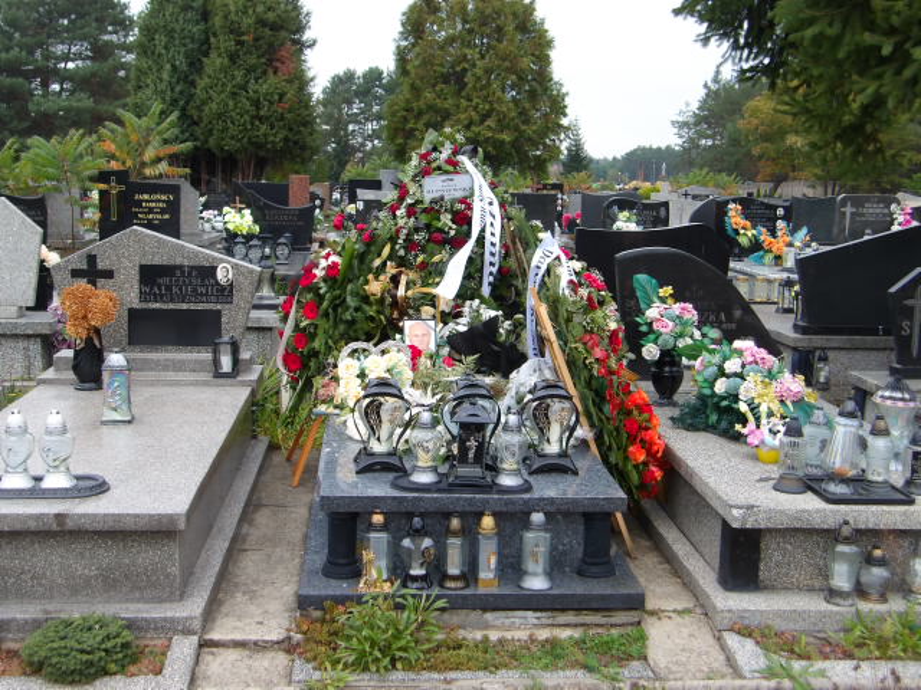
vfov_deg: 34.3
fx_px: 1117
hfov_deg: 44.8
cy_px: 345
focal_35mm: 42
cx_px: 460
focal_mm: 7.6
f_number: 3.7
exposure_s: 1/234
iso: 100
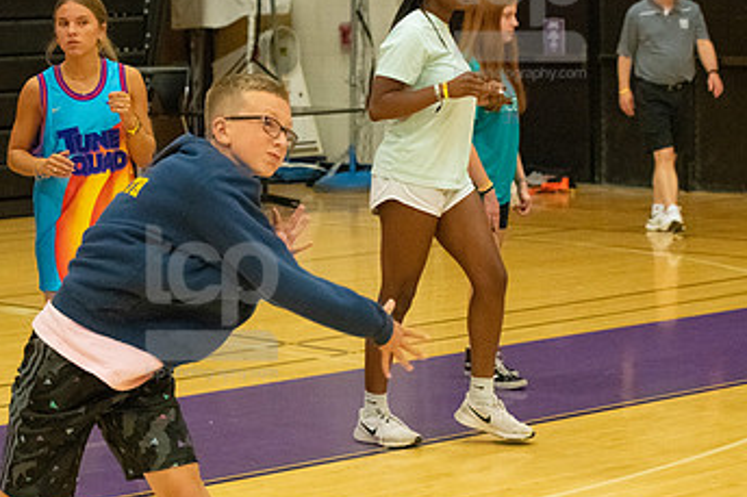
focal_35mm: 118
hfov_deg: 17.3
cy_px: 303
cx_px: 213
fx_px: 2447
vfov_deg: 11.6
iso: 6400
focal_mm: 70
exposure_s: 1/800
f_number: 4.5
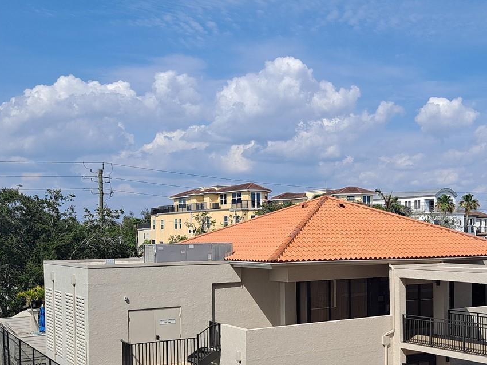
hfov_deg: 39.6
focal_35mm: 47
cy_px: 260
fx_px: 661
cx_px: 350
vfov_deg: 30.5
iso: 32
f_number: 2
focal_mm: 4.6
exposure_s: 1/1582
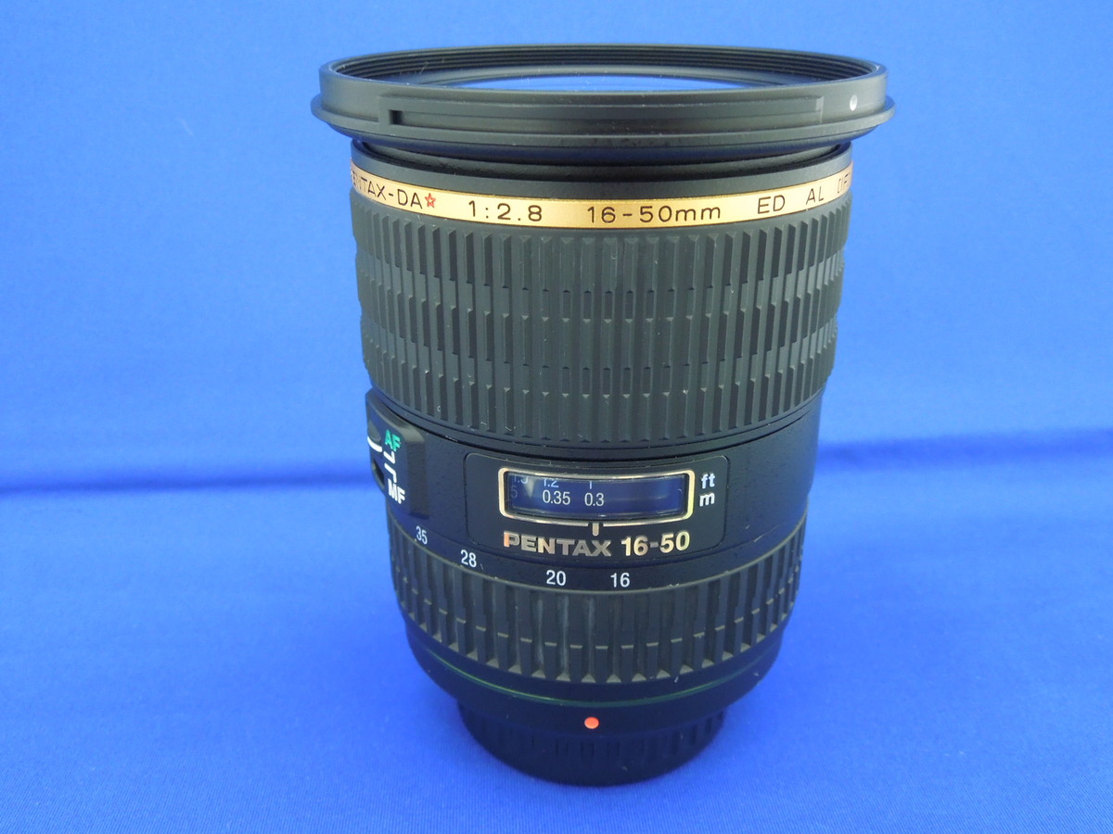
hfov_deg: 58.4
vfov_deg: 45.4
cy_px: 417
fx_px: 997
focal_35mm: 31
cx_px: 556
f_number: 3.6
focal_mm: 5.6
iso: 400
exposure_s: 1/15
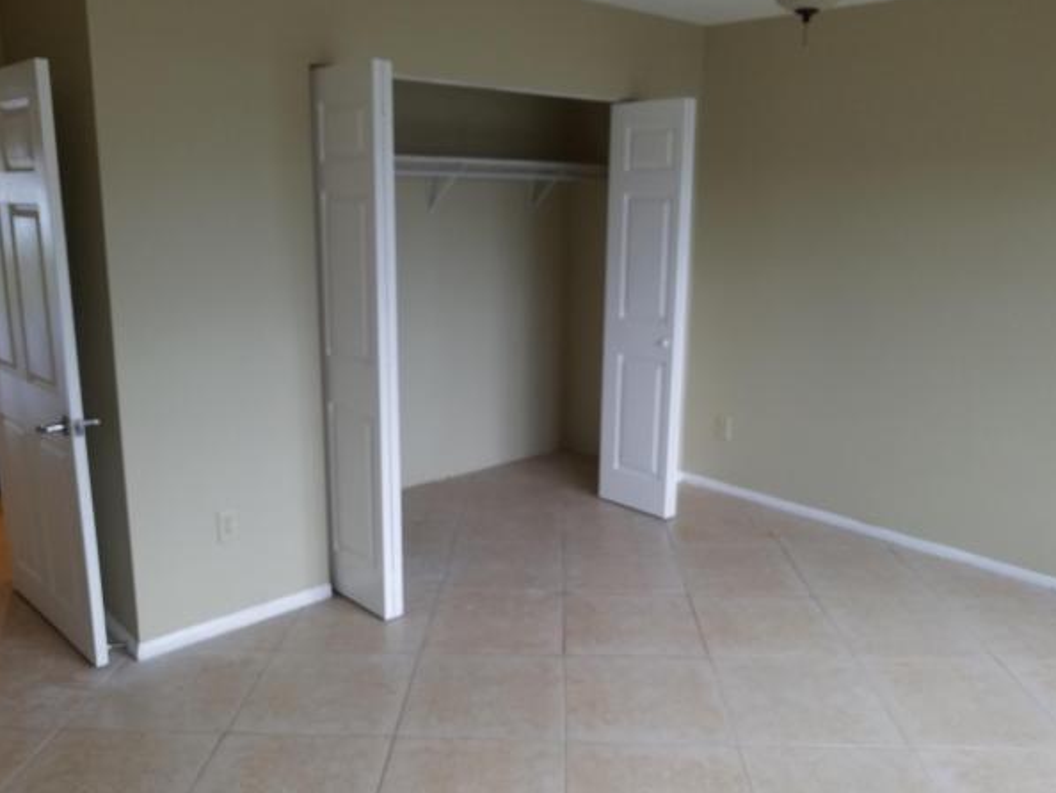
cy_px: 370
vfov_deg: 49.7
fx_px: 855
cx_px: 524
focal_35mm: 28
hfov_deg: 63.4
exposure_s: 1/40
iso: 100
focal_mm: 4.2
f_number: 1.7
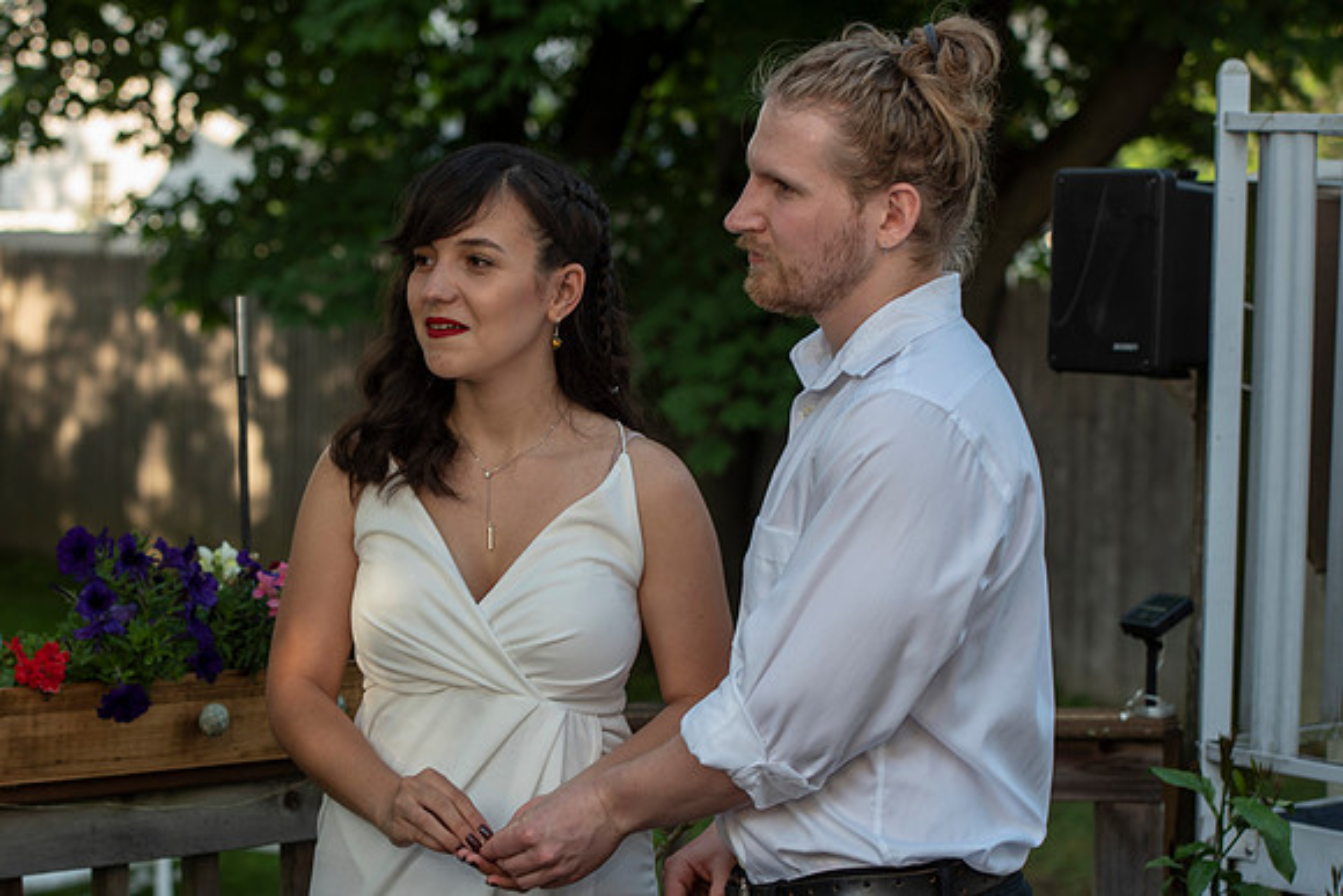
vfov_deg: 15.5
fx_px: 3291
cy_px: 548
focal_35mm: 88
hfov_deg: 23.0
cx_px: 550
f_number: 4
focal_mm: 70
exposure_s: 1/200
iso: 100
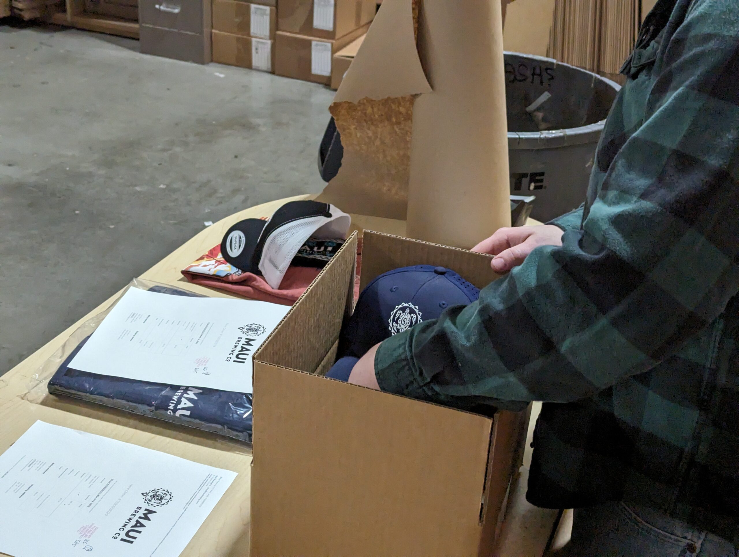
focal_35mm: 48
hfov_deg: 39.6
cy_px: 278
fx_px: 1026
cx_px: 370
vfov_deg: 30.3
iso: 1215
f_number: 1.85
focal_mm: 6.81
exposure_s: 1/164
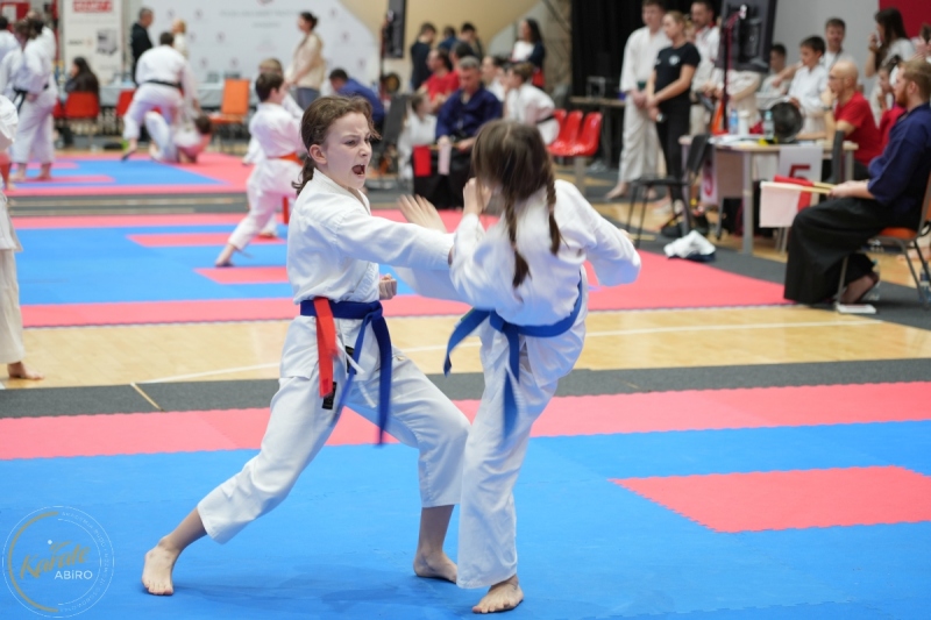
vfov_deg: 13.0
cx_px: 466
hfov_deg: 19.5
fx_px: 2715
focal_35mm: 105
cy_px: 310
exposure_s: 1/80
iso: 800
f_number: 4
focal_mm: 105
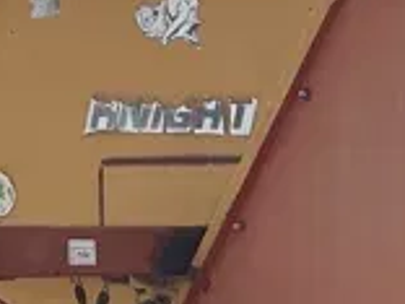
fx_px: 2083
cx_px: 704
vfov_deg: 8.0
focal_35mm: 178
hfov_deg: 10.5
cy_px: 559
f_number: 1.8
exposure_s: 1/1015
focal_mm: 3
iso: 25
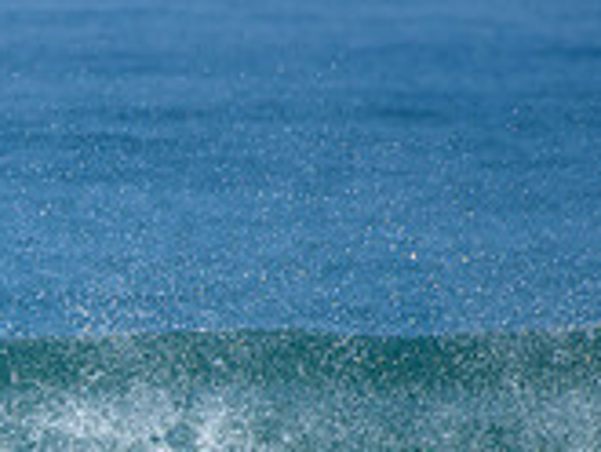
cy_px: 603
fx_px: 29398
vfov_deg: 0.9
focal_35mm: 1692
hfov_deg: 1.2
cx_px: -157
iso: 250
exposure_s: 1/2000
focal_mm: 500
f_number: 5.6
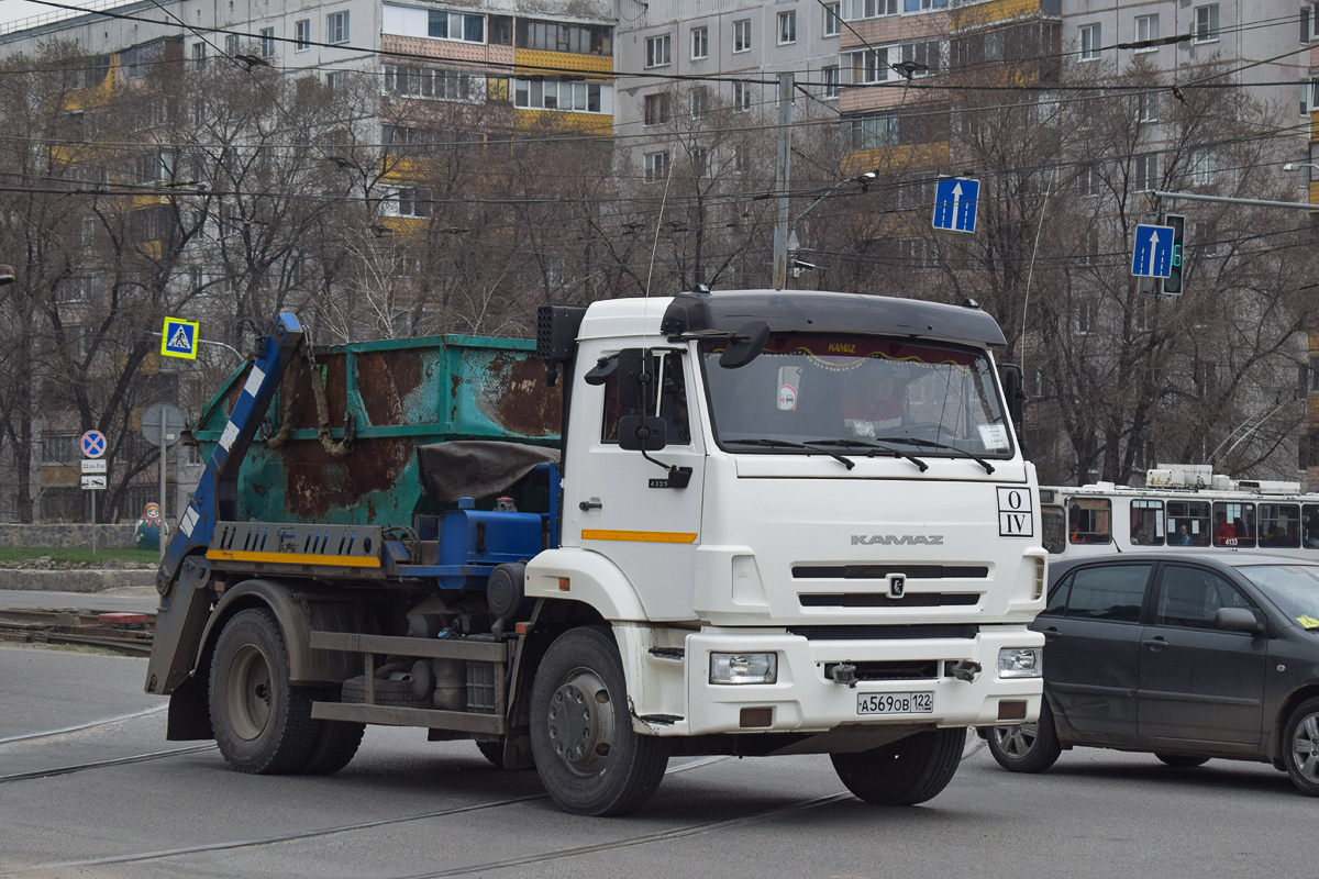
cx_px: 660
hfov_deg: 24.6
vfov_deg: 16.6
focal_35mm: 82
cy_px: 440
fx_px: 3022
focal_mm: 55
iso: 400
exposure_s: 1/800
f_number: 6.3
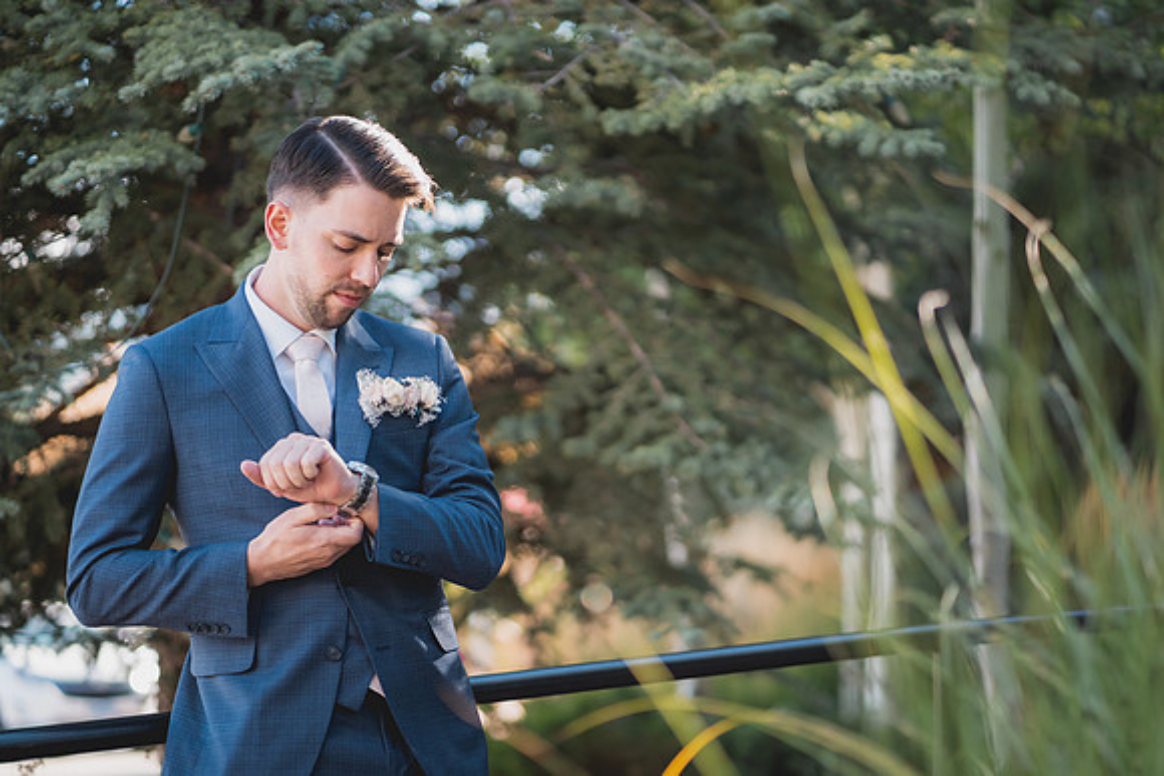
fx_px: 2847
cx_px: 582
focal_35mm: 88
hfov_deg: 23.1
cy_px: 388
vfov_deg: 15.5
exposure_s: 1/2500
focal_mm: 85
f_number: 1.8
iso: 1000
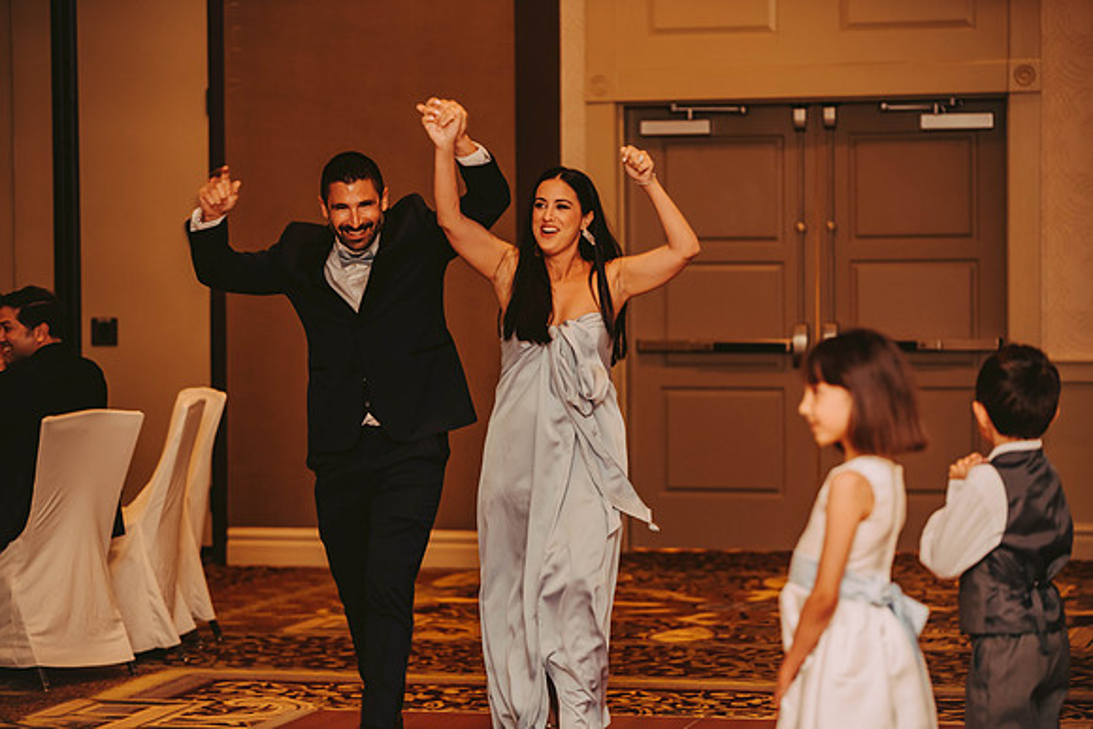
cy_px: 364
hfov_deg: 17.6
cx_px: 546
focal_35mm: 116
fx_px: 3523
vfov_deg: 11.8
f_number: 2.8
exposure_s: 1/60
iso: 800
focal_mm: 116
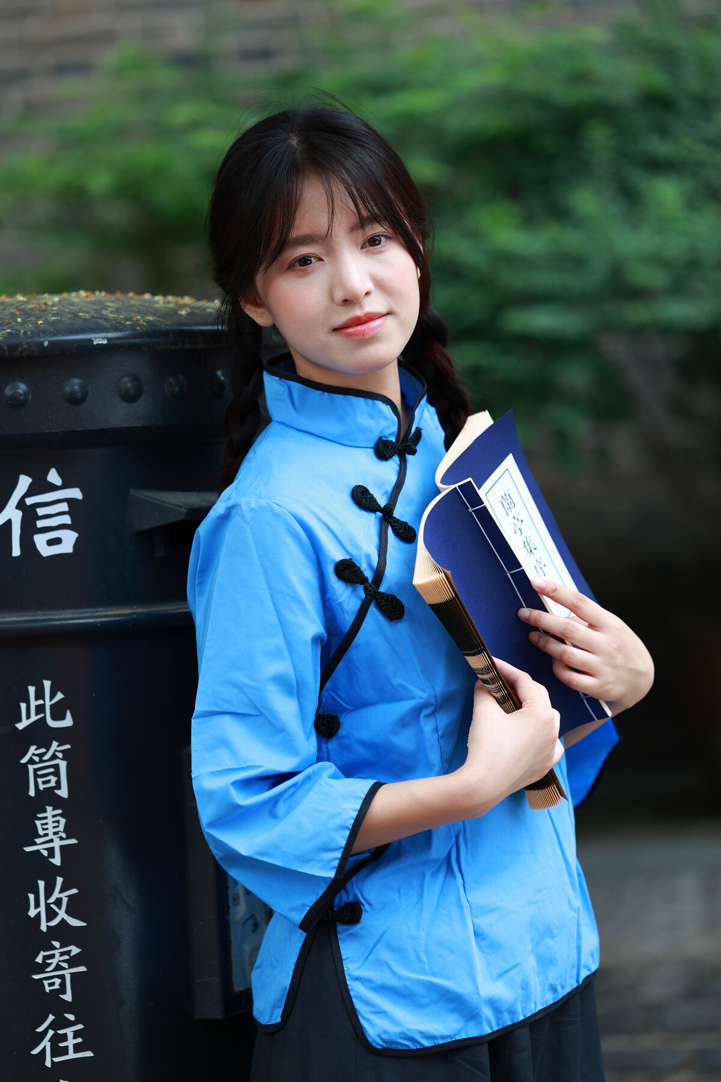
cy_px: 541
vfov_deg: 15.3
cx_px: 360
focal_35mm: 134
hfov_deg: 10.2
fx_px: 4025
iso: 100
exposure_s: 1/250
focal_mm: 135
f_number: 2.8
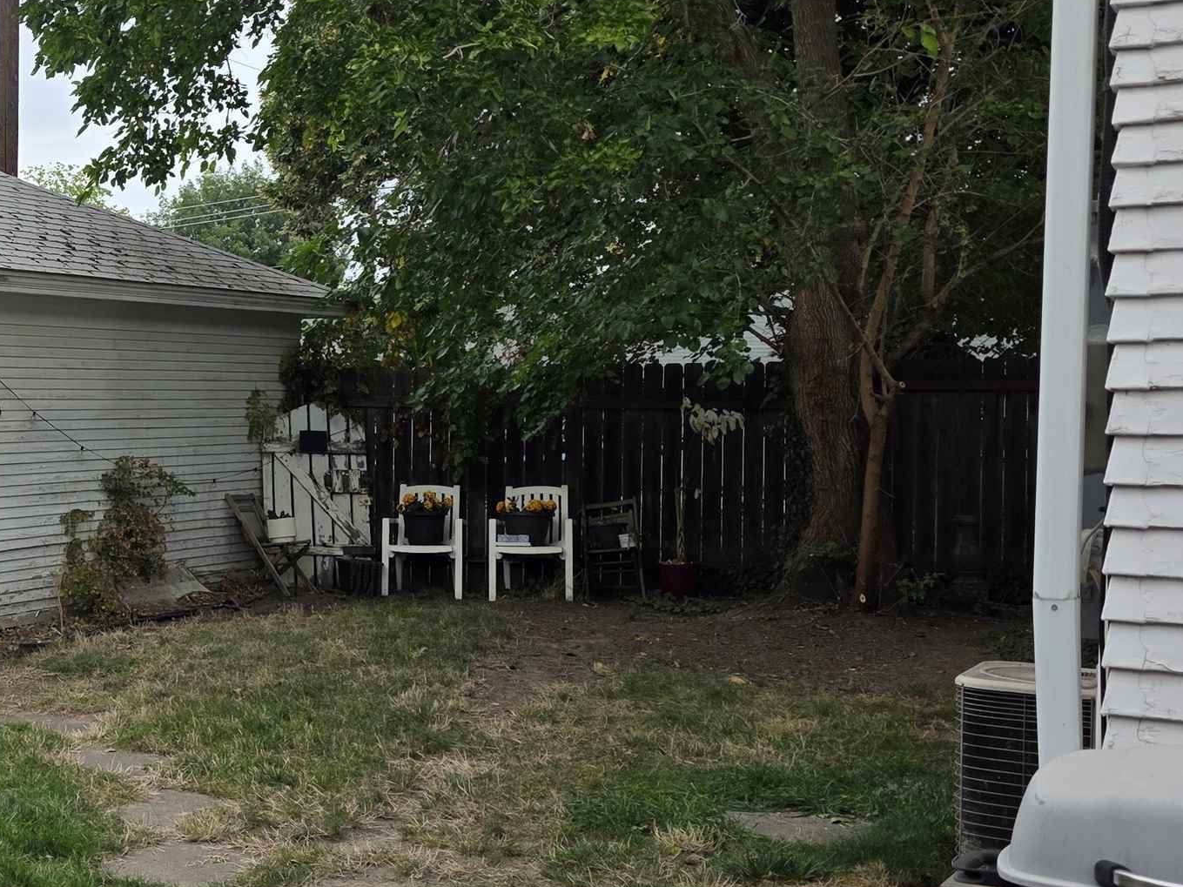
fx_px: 1777
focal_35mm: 52
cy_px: 394
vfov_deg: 28.0
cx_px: -65
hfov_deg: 33.0
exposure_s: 1/2240
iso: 80
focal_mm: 6.3
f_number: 1.7
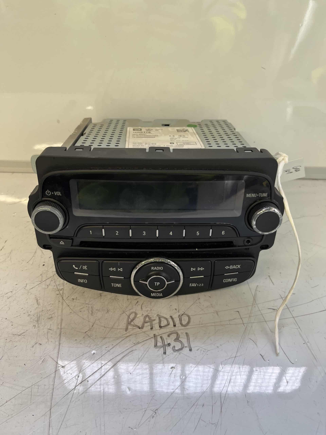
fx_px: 326
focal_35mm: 26
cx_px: 163
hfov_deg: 53.1
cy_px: 218
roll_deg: -0.8
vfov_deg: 67.3
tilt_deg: -38.5
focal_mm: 5.1
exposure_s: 1/121
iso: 125
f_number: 1.6
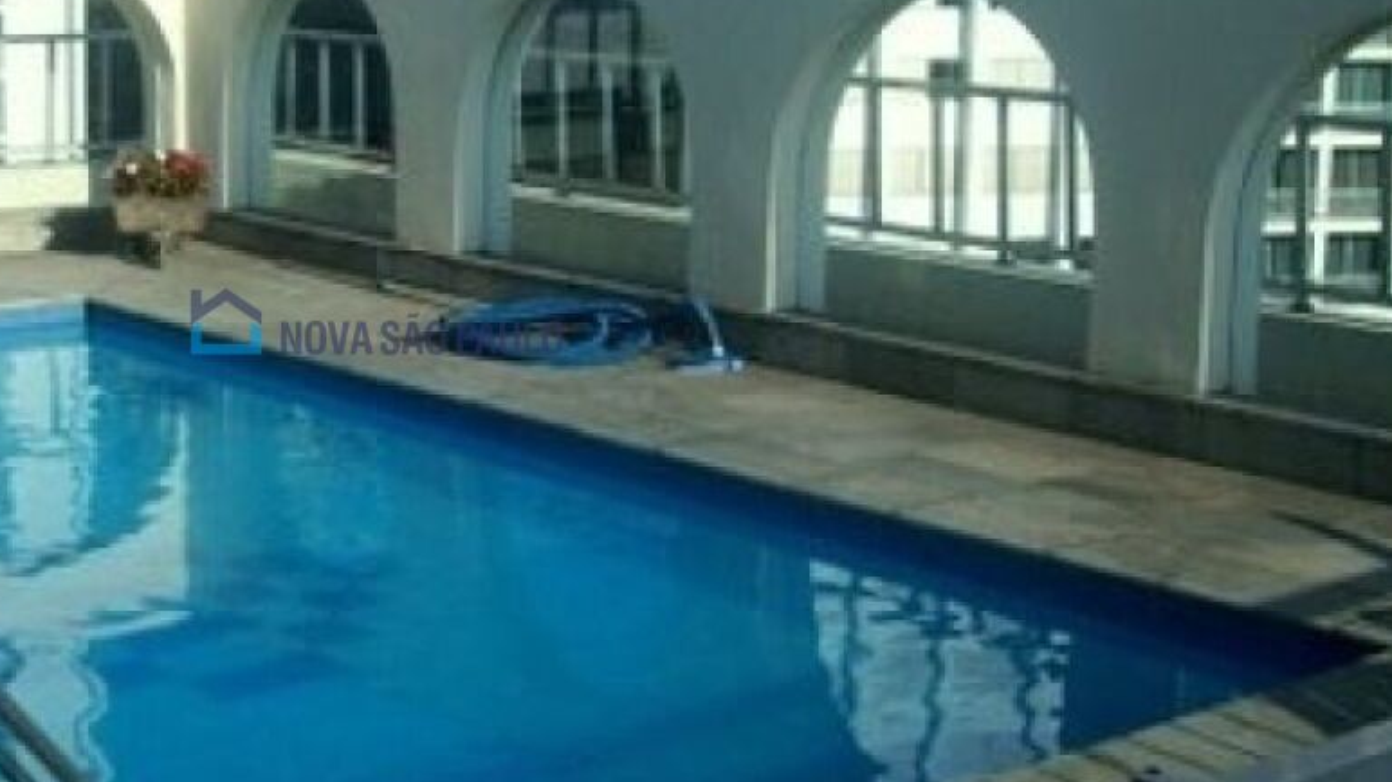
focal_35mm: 65
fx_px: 2399
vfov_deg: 18.5
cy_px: 323
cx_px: 377
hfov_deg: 31.9
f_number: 4.8
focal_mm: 6
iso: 80
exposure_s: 1/663
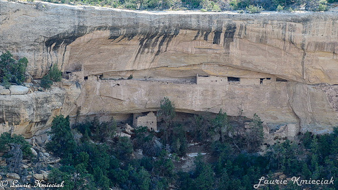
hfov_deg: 15.5
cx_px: 208
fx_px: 1237
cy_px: 85
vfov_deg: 8.8
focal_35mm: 138
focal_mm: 70
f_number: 14
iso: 250
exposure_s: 1/200
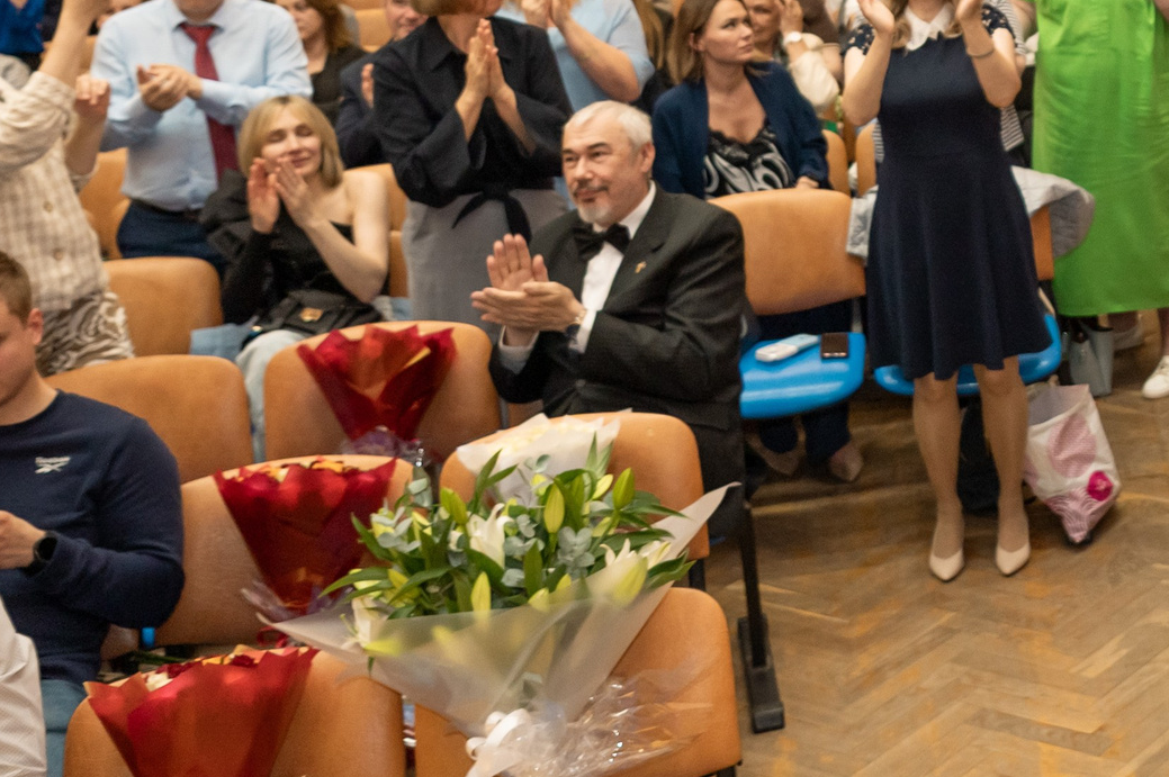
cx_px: 1314
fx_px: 2174
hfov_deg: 27.3
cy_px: -95
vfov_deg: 19.4
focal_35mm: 67
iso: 640
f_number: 2.8
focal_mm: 24
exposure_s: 1/200
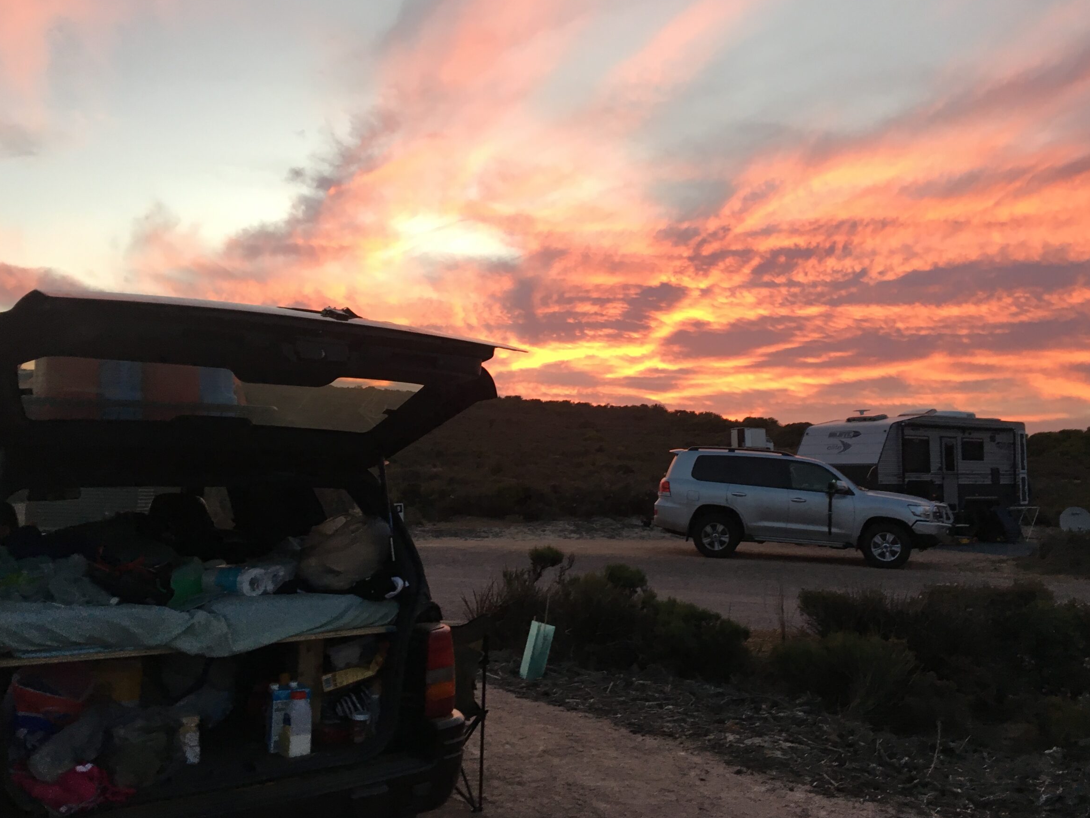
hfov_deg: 56.8
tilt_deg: +9.0
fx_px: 1008
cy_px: 392
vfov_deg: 44.2
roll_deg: -4.2
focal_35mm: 32
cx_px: 574
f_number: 2.2
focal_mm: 4.15
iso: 50
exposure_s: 1/33
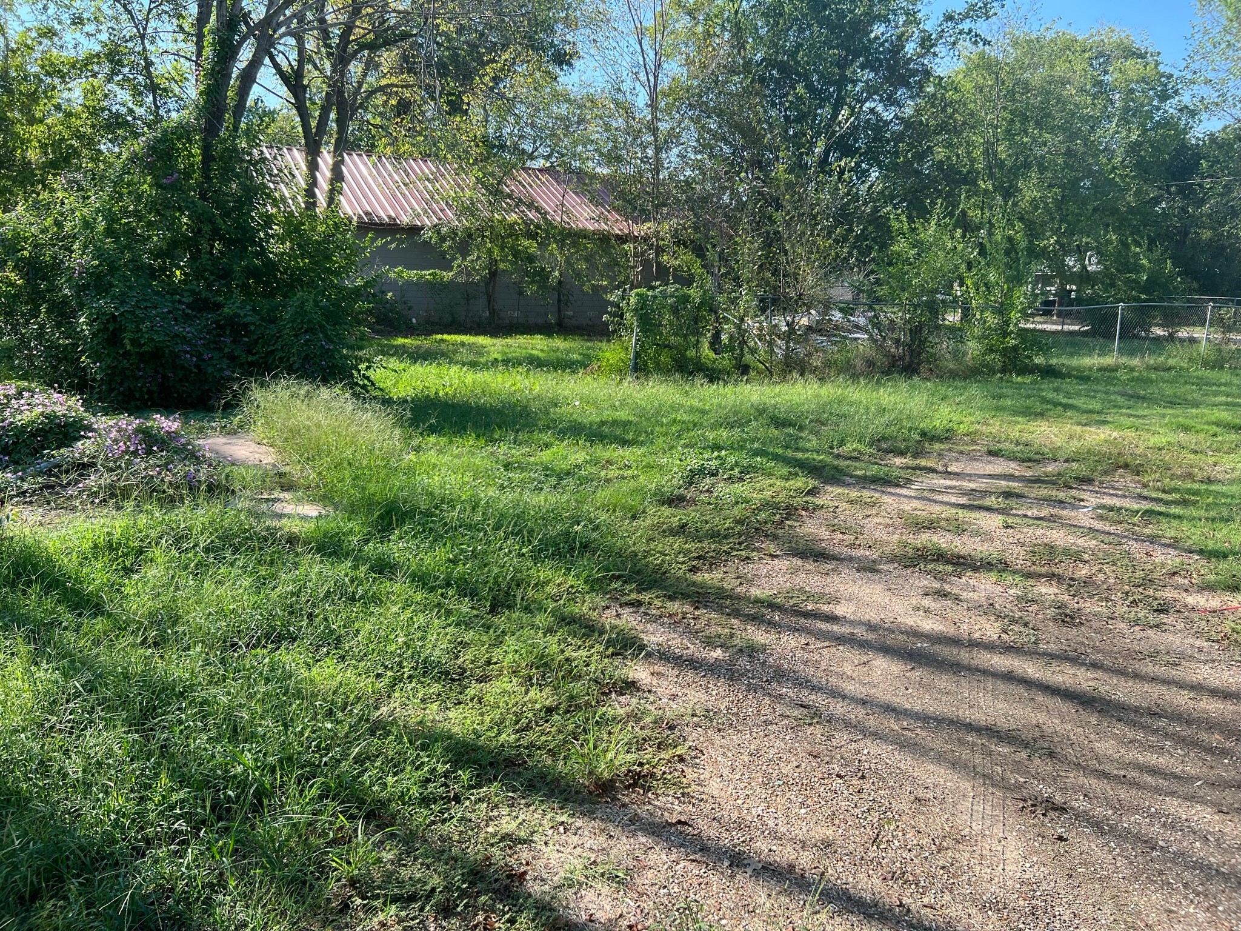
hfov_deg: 67.3
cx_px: 620
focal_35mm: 26
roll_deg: -0.8
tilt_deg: -10.6
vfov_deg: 53.1
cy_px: 466
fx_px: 932
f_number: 1.5
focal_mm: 5.7
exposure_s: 1/1058
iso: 50
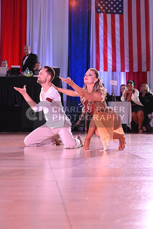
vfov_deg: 23.6
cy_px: 114
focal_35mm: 86
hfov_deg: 15.9
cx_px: 76
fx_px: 548
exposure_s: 1/200
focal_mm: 86
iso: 1600
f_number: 4.5
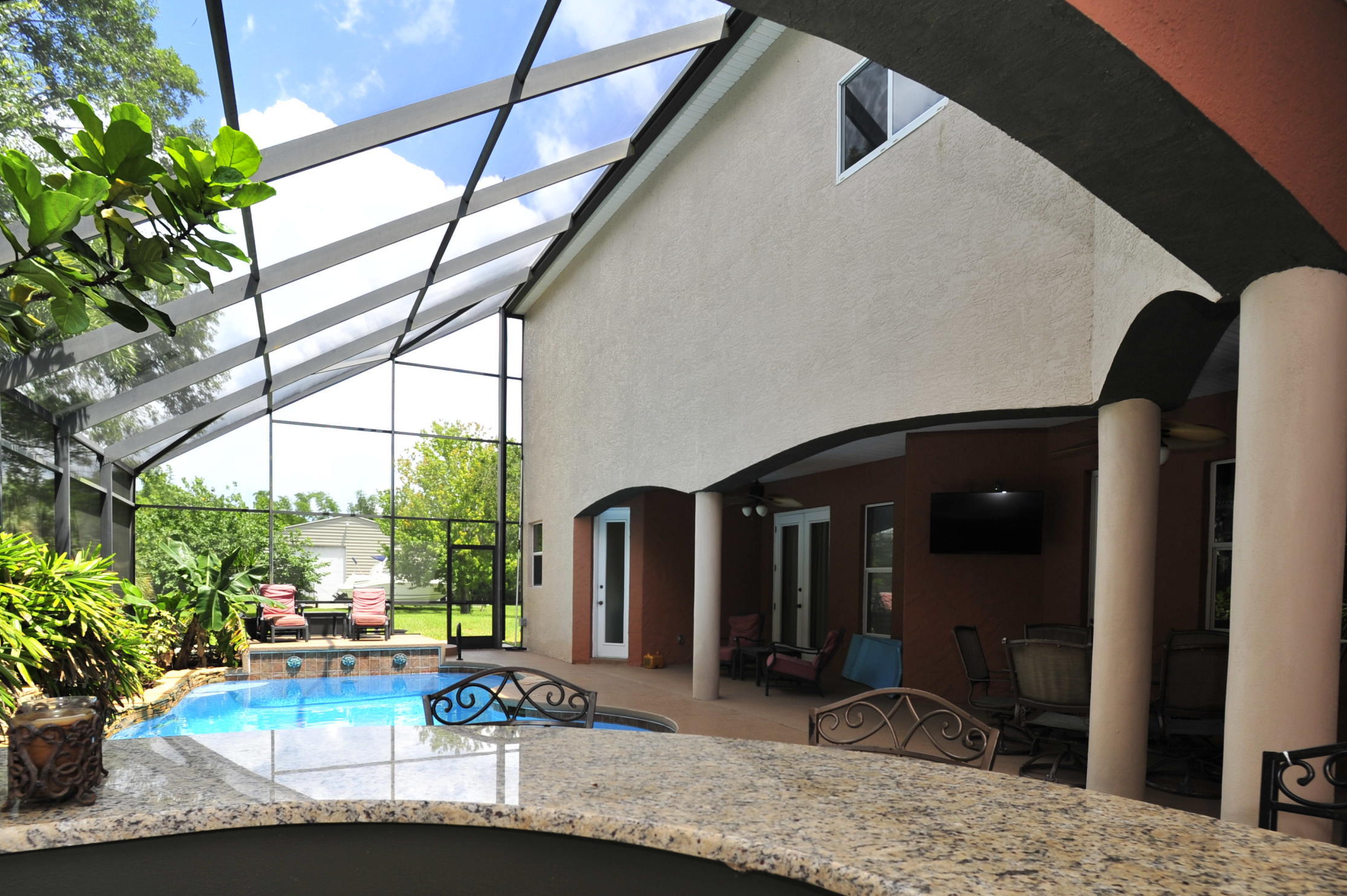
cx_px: 668
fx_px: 710
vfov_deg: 62.7
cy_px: 606
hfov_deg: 86.9
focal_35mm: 19
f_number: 6.3
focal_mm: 14
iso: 200
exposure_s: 1/125
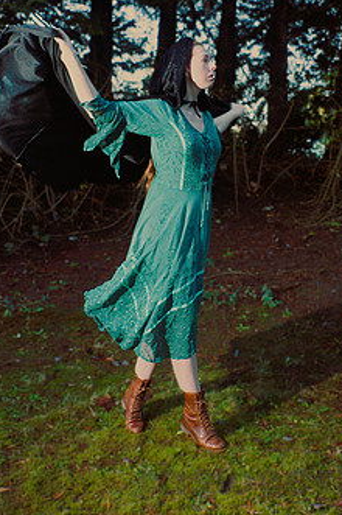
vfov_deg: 40.0
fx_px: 700
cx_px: 201
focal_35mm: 49
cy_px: 184
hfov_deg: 27.4
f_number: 5.6
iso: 400
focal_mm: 24
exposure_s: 1/80
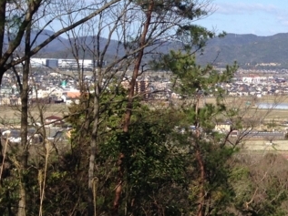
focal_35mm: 107
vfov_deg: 13.8
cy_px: 116
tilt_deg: -3.5
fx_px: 890
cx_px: 422
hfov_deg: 16.8
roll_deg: -2.6
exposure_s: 1/1595
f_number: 2.4
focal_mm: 4.12
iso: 50
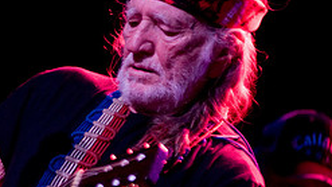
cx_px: -1
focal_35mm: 737
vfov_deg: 1.6
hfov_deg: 2.9
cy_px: 142
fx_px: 6489
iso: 800
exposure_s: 1/200
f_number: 3.2
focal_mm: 200
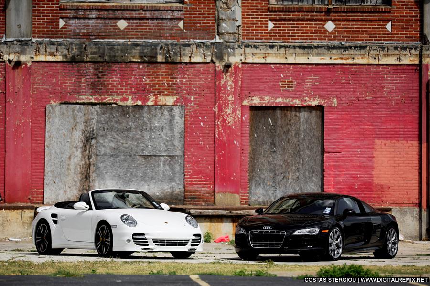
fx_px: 2387
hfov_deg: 10.3
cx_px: 215
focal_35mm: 200
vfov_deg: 6.9
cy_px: 143
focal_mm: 200
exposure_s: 1/8000
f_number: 2.8
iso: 100
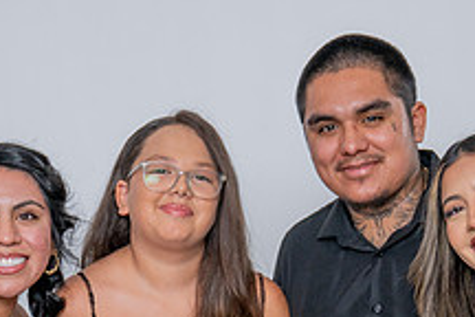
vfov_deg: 8.0
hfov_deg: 12.3
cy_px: 519
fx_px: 2203
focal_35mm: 167
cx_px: 237
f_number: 5.6
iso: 320
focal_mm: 48
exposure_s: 1/125
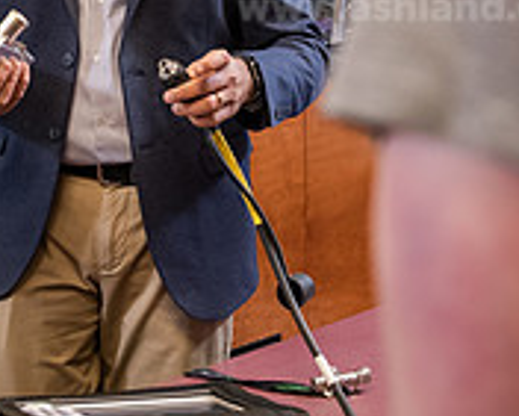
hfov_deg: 19.2
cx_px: 103
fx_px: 1522
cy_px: 69
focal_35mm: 99
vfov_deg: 15.4
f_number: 3.5
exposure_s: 1/160
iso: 1250
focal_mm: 32
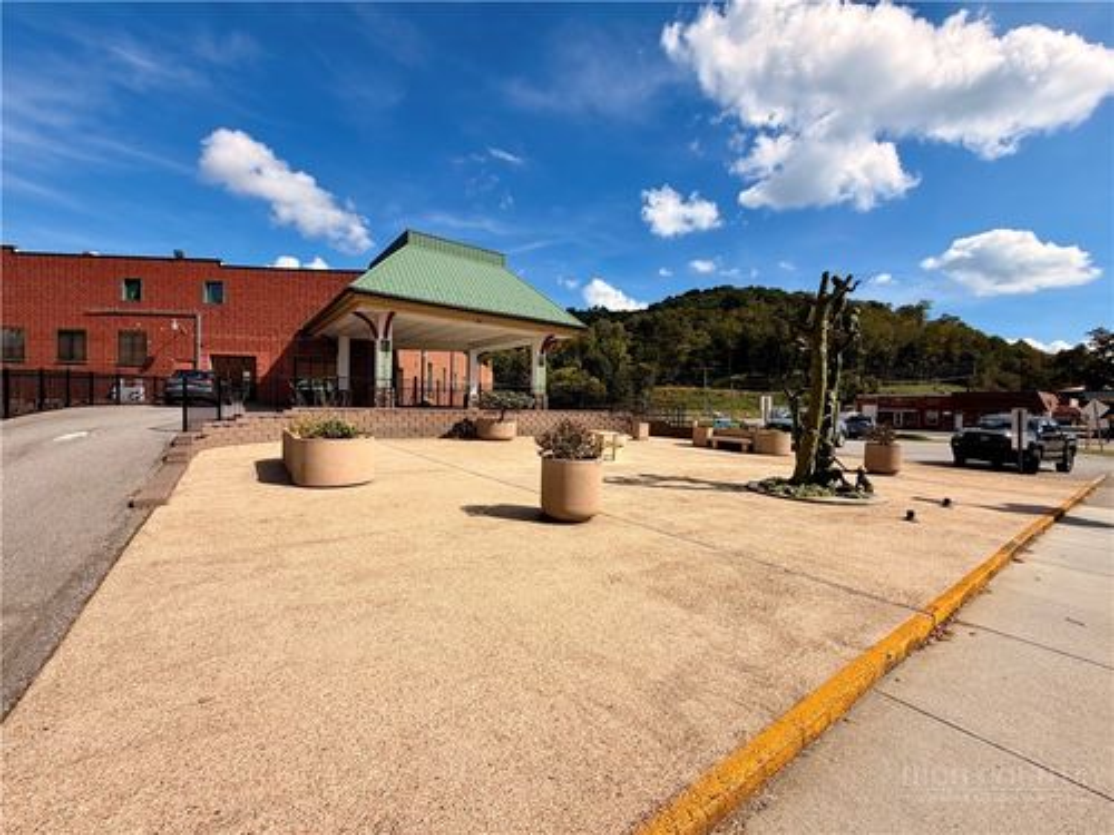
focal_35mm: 14
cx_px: 557
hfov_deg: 102.1
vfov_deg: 85.7
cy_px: 418
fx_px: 451
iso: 20
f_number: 2.2
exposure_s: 1/1167
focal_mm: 2.22
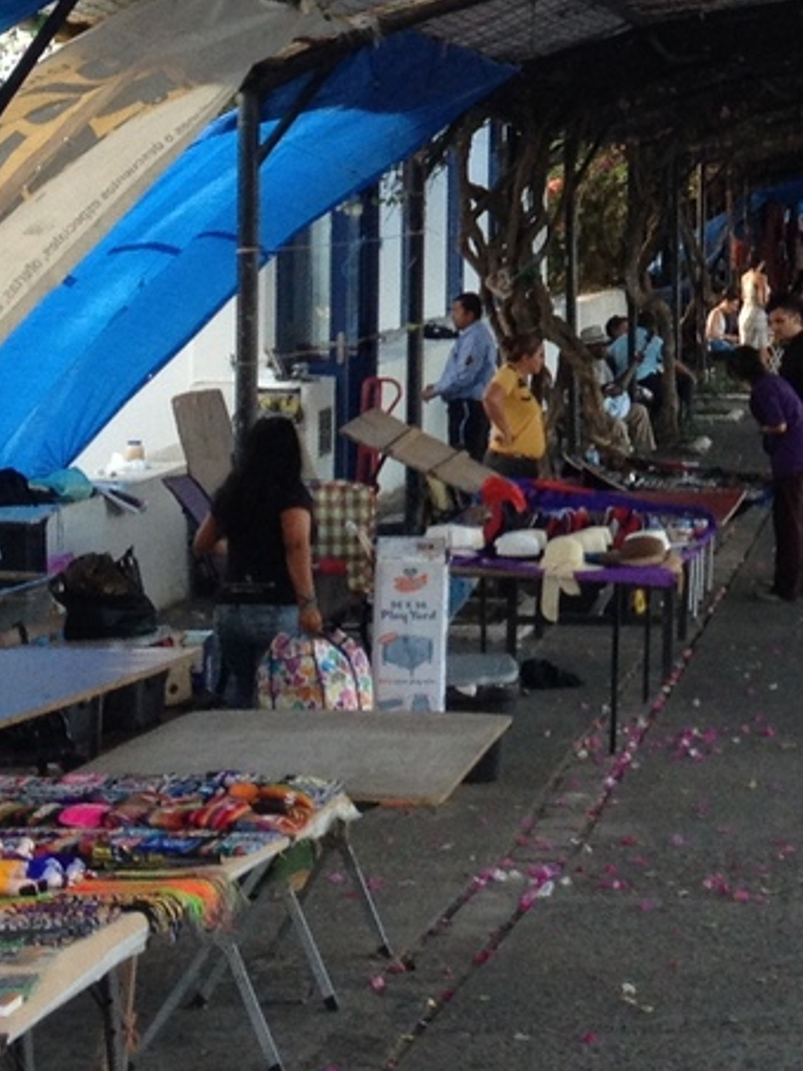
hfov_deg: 11.7
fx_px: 3835
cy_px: 50
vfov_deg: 15.6
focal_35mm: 124
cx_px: 945
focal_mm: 4.28
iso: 80
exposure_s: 1/120
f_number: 2.4
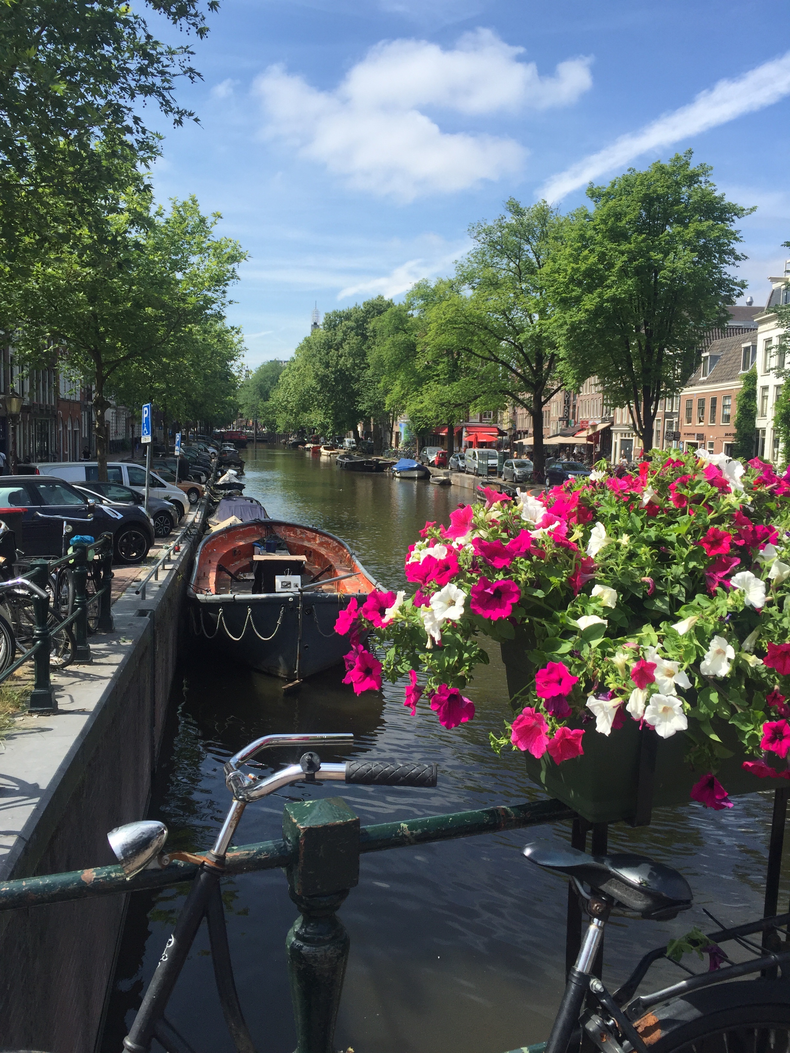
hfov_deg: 48.2
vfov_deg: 61.7
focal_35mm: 29
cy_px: 526
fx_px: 882
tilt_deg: -4.4
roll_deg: -1.6
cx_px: 395
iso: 32
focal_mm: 4.15
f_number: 2.2
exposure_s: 1/1721
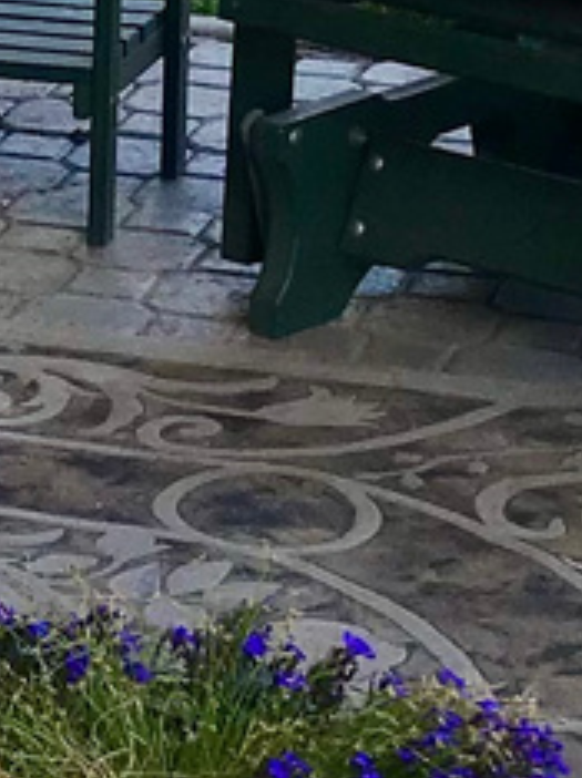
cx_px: 10
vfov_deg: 10.7
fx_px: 4132
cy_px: 143
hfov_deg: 8.0
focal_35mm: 184
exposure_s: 1/929
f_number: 1.8
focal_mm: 3.99
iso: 20
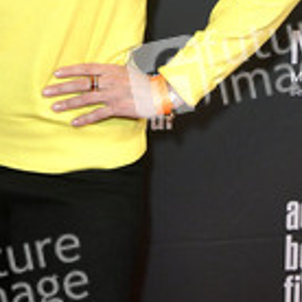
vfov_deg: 19.2
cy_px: -42
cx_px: 39
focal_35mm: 86
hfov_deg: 19.8
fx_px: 849
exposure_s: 1/250
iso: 2000
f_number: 6.3
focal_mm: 35
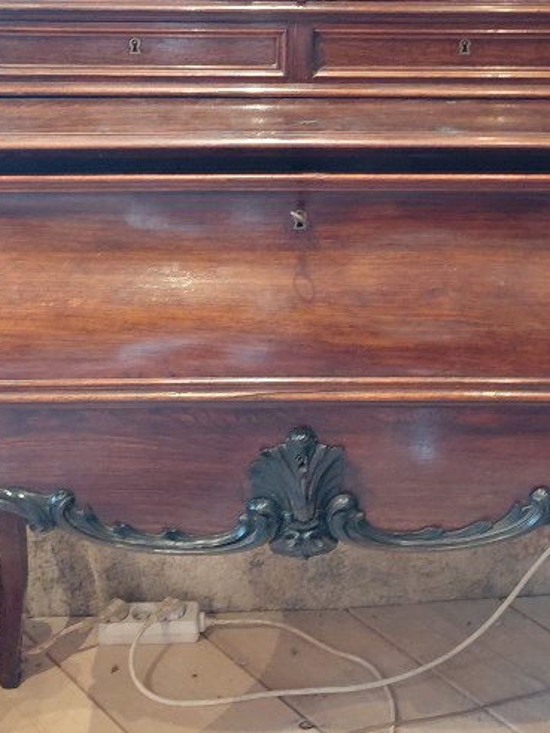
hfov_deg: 24.0
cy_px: 80
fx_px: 1292
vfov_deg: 30.4
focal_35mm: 61
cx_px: 292
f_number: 1.8
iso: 400
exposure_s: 1/33.4
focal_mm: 4.69
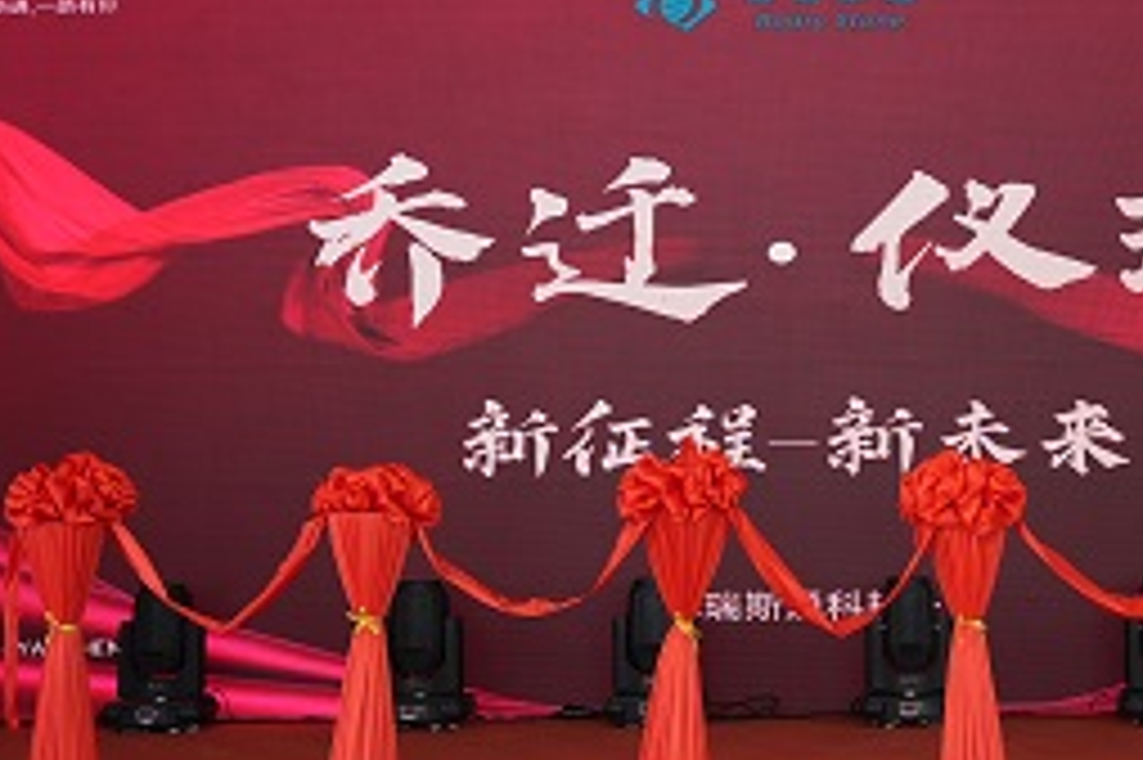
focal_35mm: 57
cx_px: 783
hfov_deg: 34.7
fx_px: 1809
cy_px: 313
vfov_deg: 23.7
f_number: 2.8
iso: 200
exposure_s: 1/100
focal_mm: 29
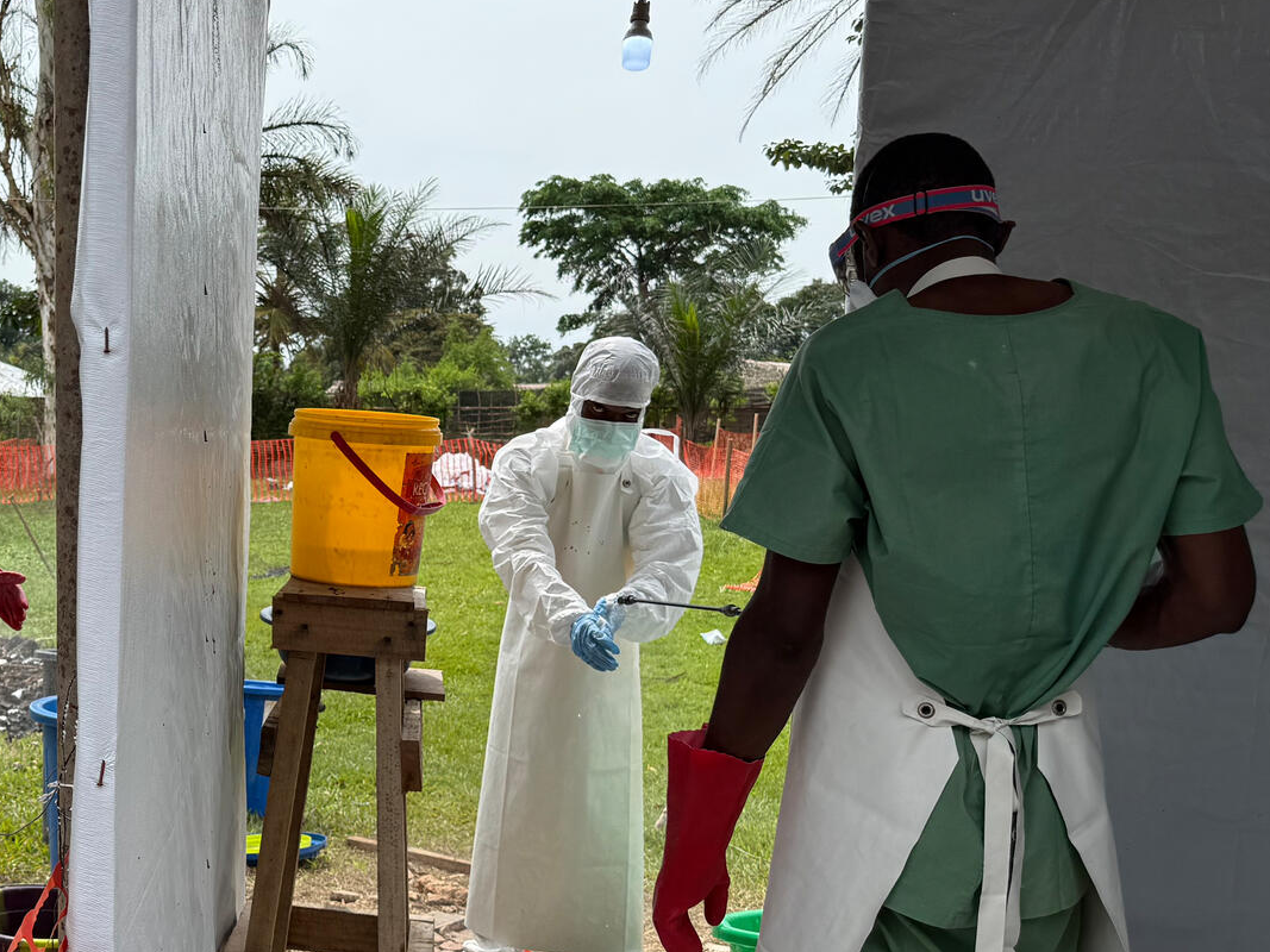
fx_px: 1651
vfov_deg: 32.2
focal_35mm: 45
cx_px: 98
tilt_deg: -4.3
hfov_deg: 38.8
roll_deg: -2.0
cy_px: 524
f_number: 1.78
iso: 80
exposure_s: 1/3759
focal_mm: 6.76
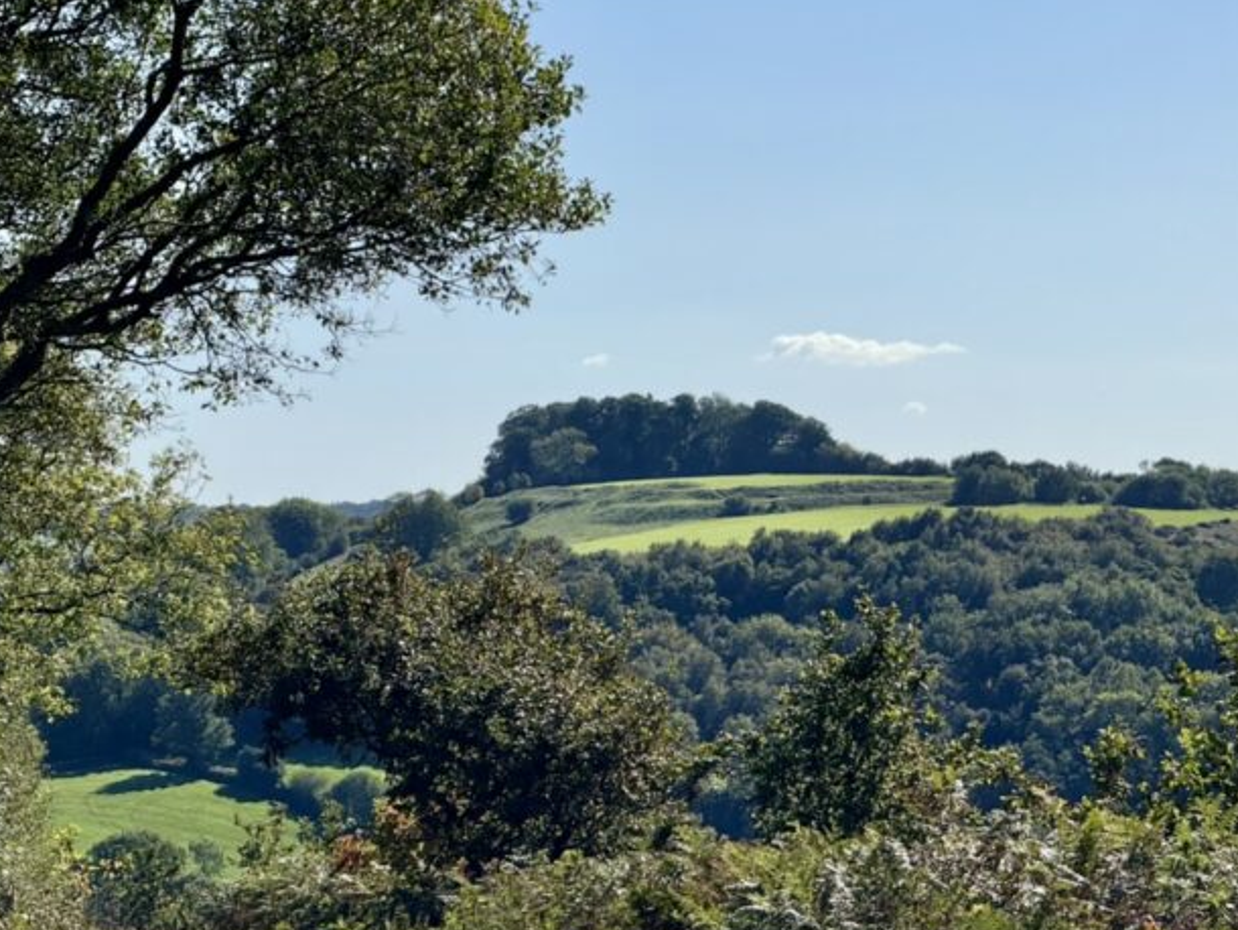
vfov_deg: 9.8
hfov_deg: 13.1
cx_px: 733
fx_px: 5402
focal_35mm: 151
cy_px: 500
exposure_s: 1/3195
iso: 50
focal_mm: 15.66
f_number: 2.8
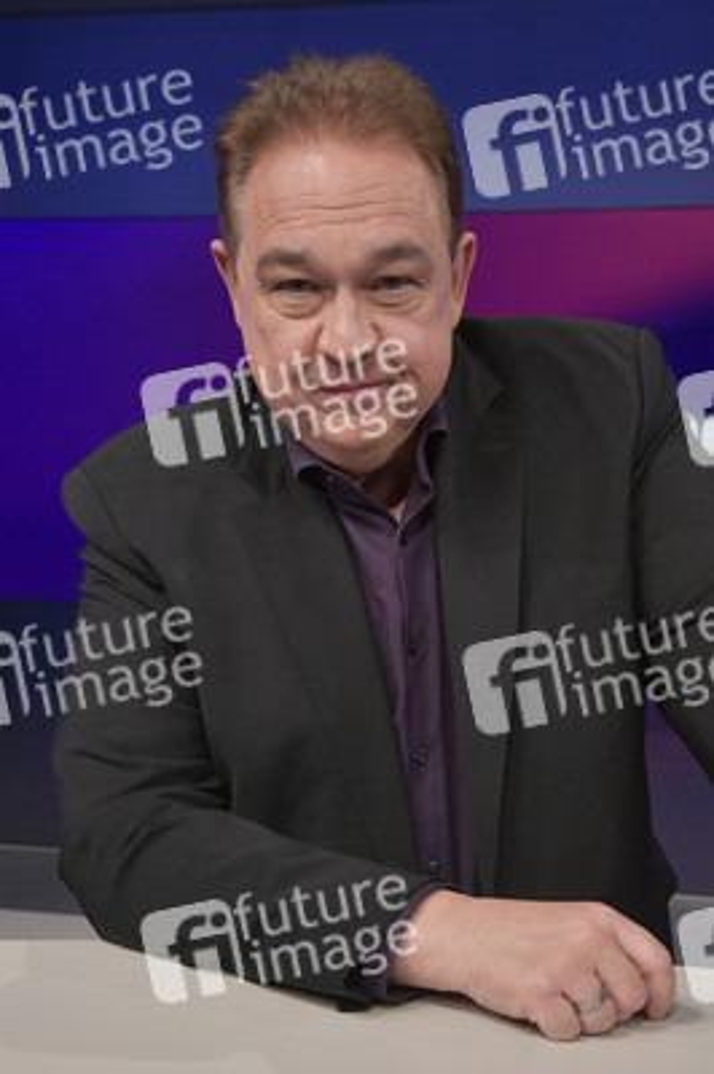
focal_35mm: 38
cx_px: 357
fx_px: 1132
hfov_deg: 35.0
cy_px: 537
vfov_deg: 50.7
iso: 2500
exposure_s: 1/200
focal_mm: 38
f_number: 6.3
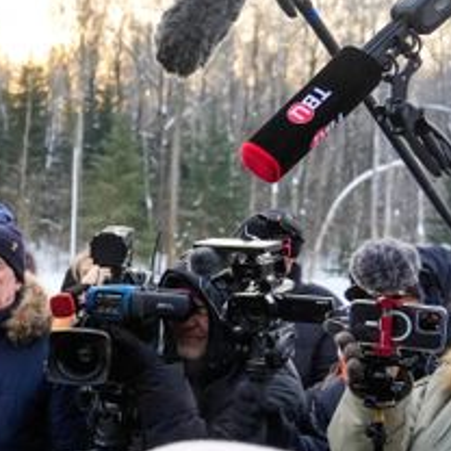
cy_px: 410
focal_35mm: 83
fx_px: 1223
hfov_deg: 18.3
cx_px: -248
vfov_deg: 20.4
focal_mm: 29
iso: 1000
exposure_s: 1/500
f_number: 4.5
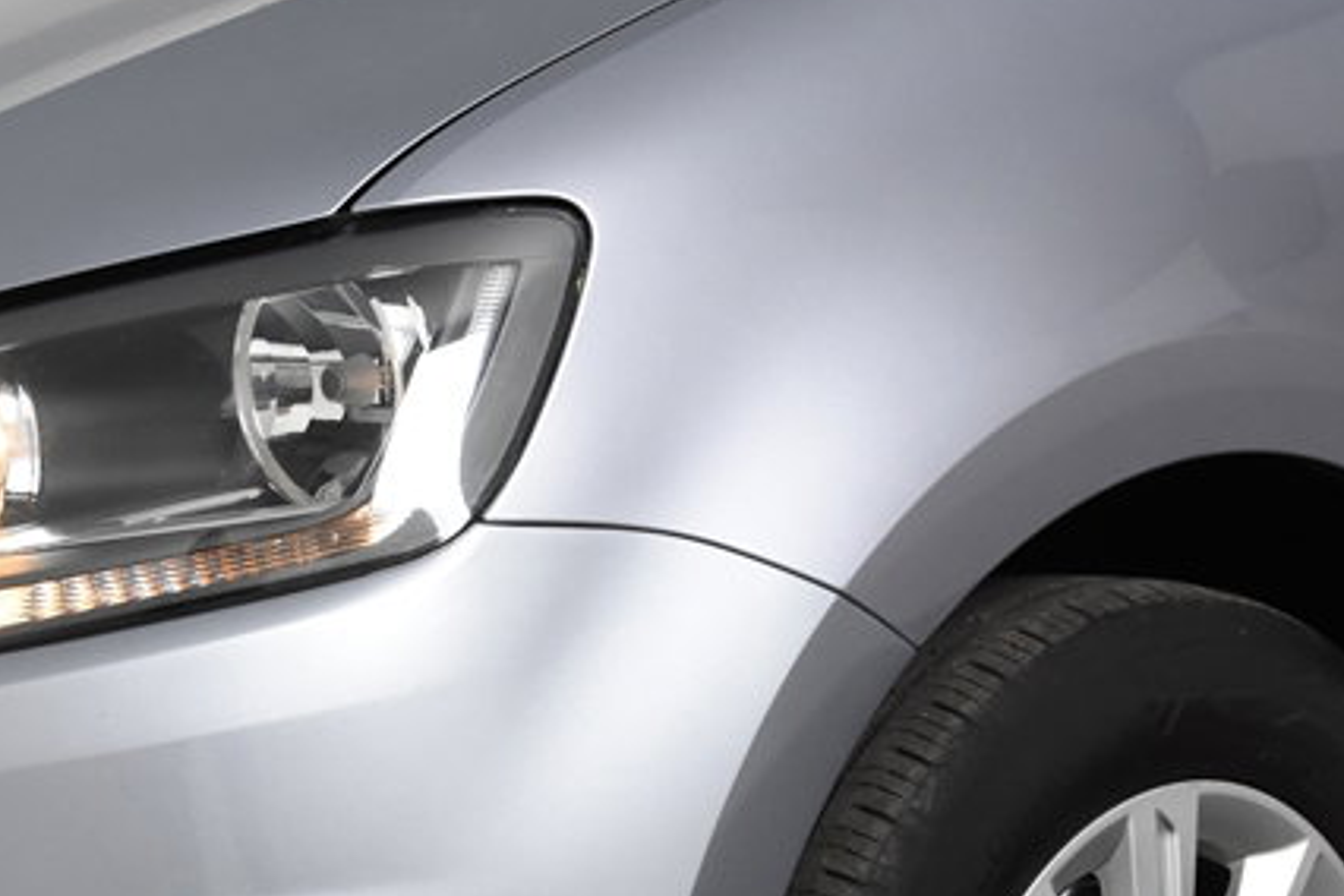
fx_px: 3770
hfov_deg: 20.0
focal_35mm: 101
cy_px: 954
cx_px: 297
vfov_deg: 13.3
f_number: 5
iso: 1600
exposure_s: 1/100
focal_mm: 28
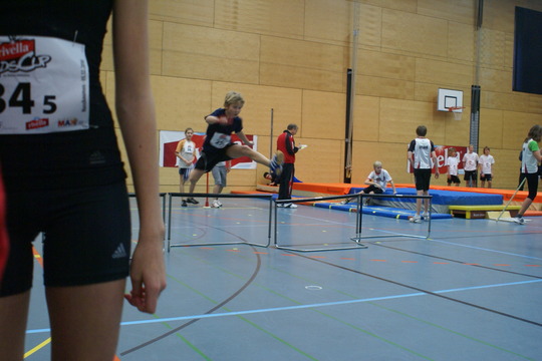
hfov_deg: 49.6
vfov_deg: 34.2
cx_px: 271
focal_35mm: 39
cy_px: 180
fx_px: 587
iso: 800
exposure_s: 1/60
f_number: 4.5
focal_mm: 26
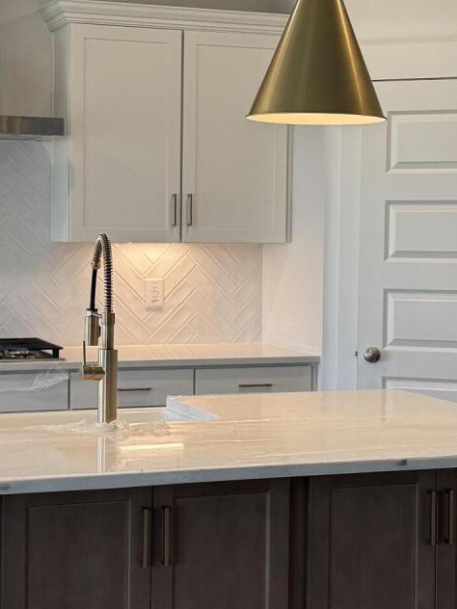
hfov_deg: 19.4
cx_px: 202
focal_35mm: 76
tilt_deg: -3.6
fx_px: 1338
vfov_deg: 25.7
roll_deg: -0.3
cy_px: 300
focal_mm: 6.76
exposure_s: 1/120
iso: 80
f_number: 1.78
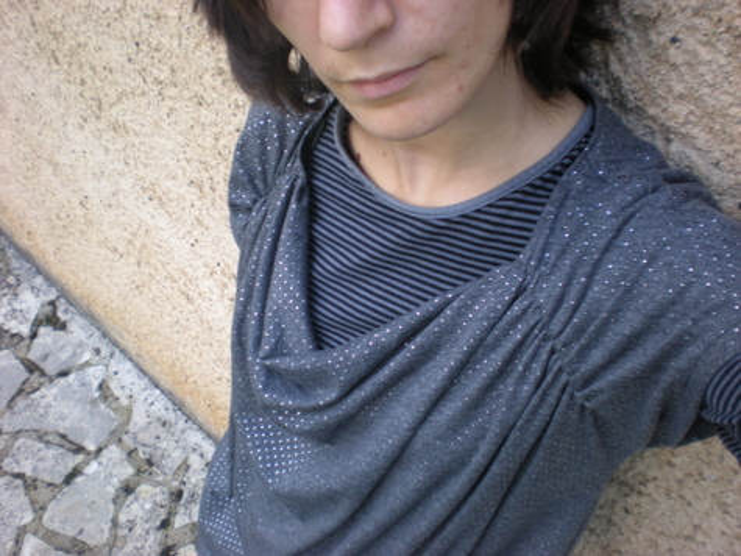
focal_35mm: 38
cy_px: 278
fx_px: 813
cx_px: 370
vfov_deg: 37.7
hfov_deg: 49.0
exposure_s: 1/130
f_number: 3.1
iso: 154
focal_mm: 6.3
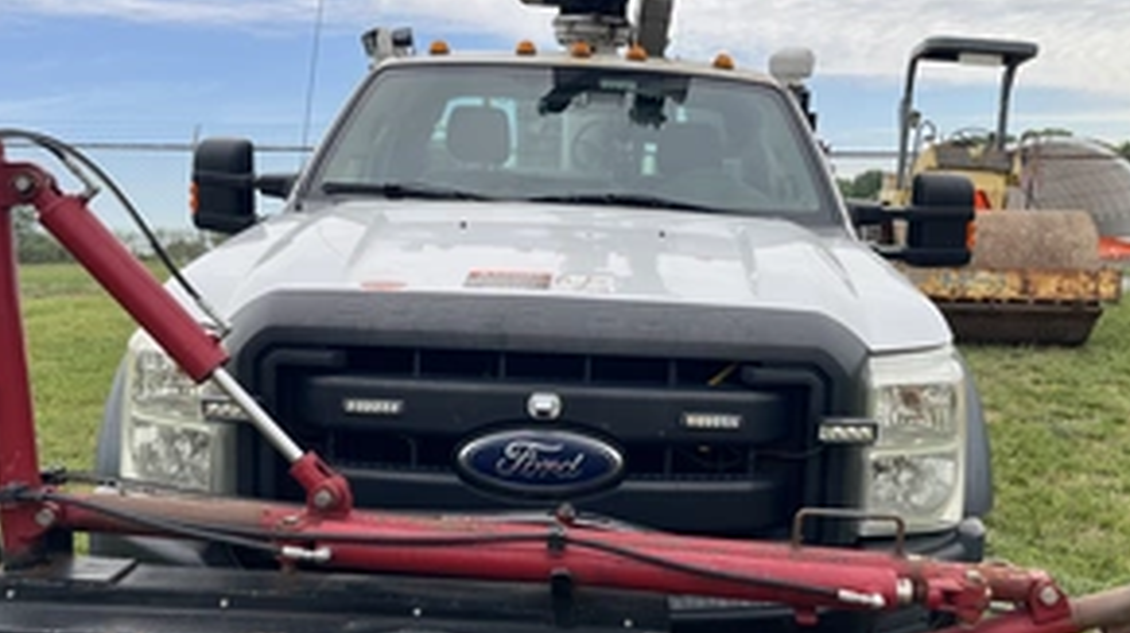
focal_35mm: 39
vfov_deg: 30.3
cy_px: 338
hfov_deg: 51.5
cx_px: 633
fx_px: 1167
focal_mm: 5.1
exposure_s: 1/1441
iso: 50
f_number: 1.6
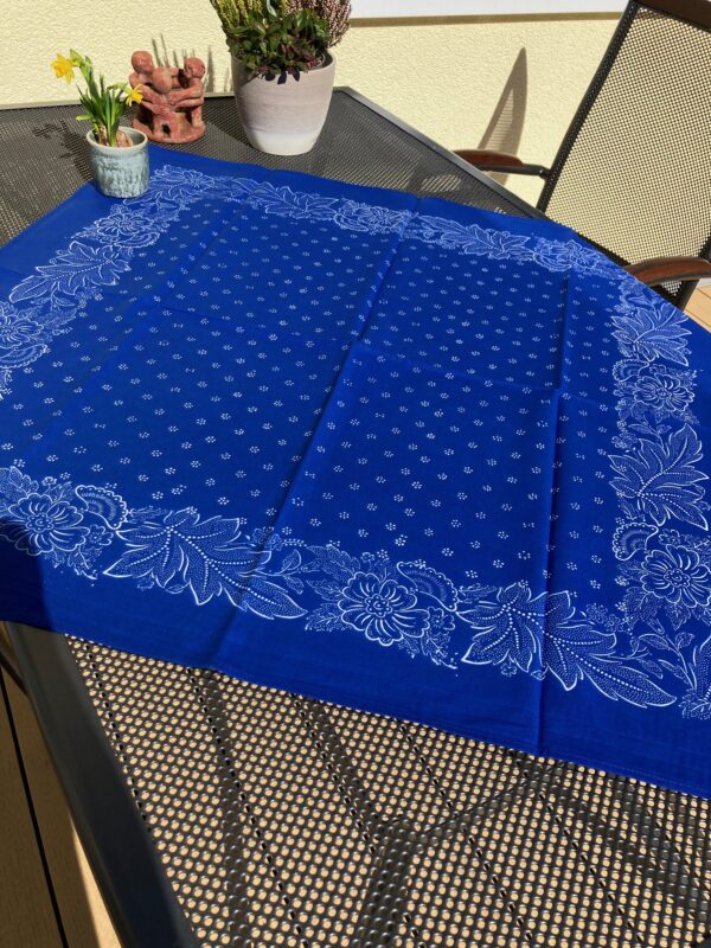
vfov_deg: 63.4
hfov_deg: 49.7
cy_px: 474
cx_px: 356
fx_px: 767
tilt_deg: -42.1
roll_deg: -8.7
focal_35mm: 28
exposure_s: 1/1675
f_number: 1.8
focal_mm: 3.99
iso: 20
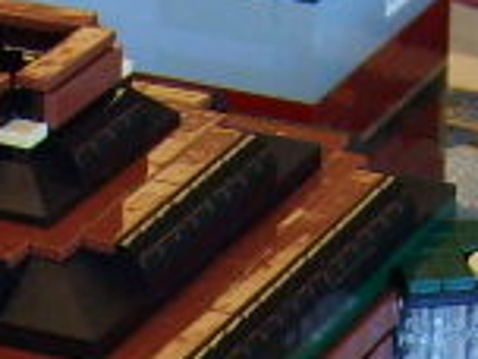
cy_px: 1023
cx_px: 50
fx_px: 3259
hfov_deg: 8.4
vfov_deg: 5.9
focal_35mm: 236
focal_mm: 5.8
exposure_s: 1/30
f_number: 2.8
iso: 100
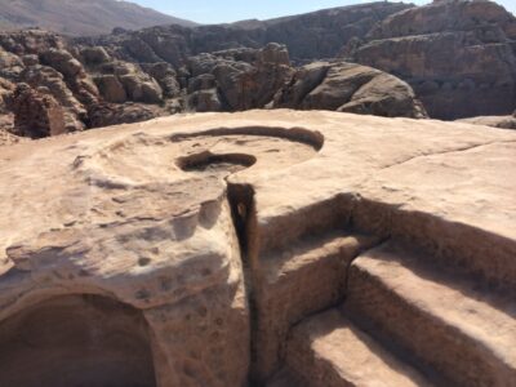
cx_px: 258
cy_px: 194
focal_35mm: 30
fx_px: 447
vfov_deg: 46.8
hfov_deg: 60.0
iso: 40
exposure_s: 1/2415
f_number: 2.2
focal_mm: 4.12
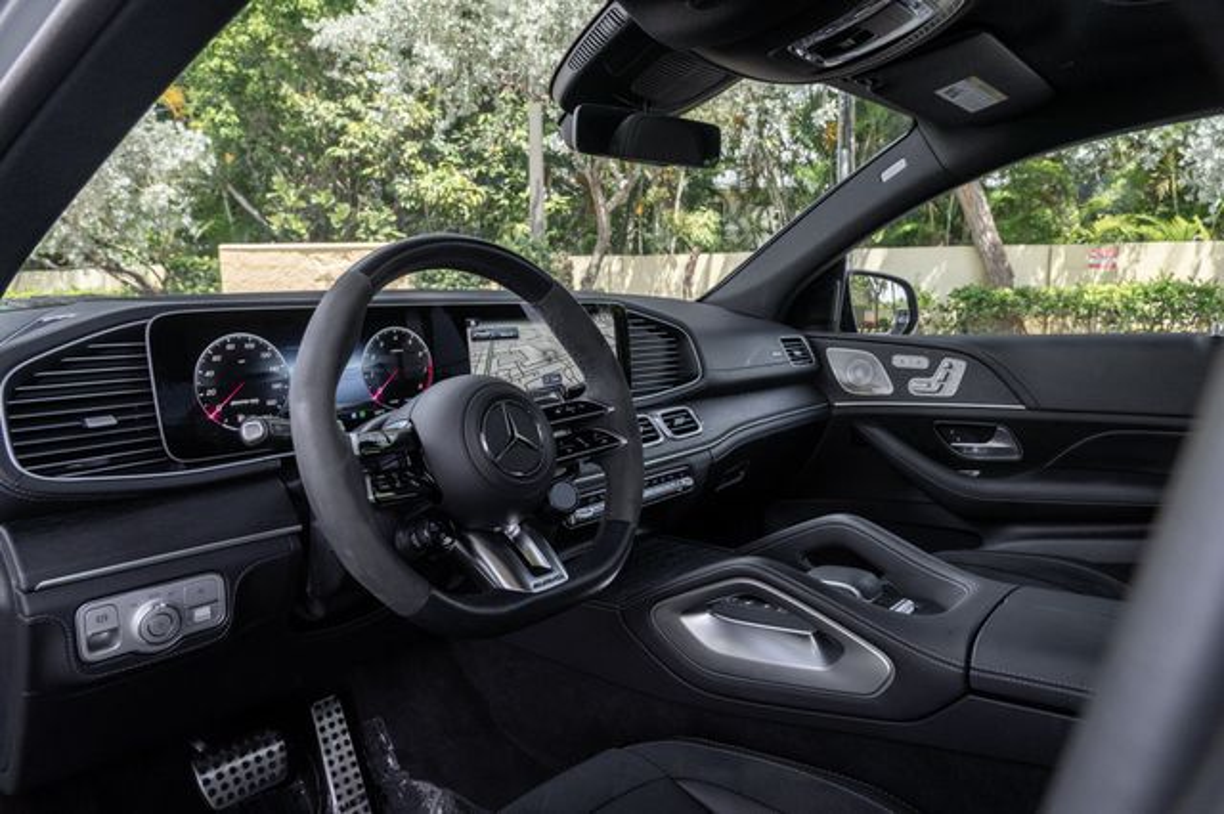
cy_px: 407
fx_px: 816
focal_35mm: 24
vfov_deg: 53.1
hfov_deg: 73.8
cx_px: 612
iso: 640
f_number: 8
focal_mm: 24
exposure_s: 1/80
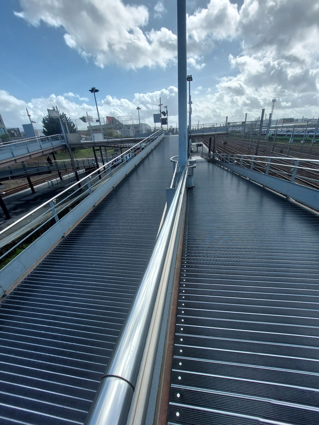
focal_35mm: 13
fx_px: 160
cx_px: 160
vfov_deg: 106.2
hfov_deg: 89.9
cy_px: 212
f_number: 2.2
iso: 50
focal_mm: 1.74
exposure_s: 1/1033
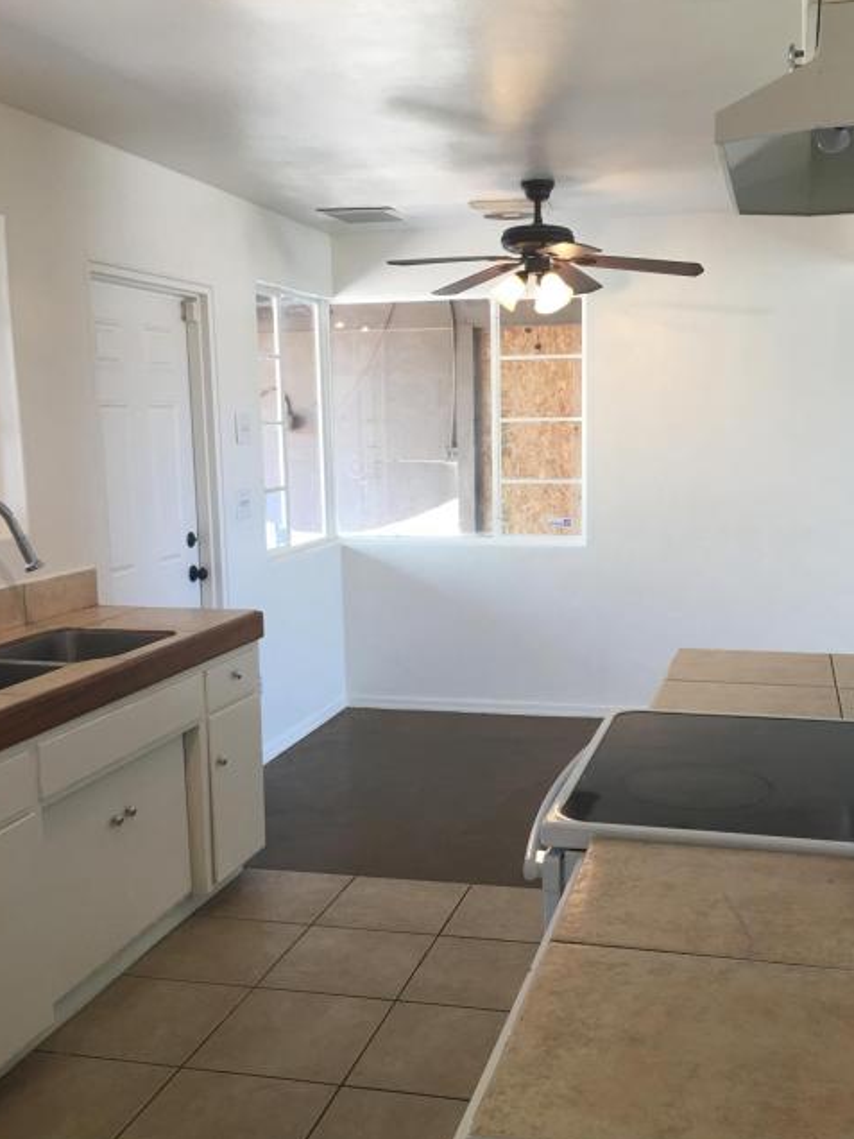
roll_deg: +1.1
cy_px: 620
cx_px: 496
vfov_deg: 52.6
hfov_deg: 40.6
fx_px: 1151
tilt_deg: -8.3
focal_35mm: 35
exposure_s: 1/33
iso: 32
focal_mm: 4.15
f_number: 2.2
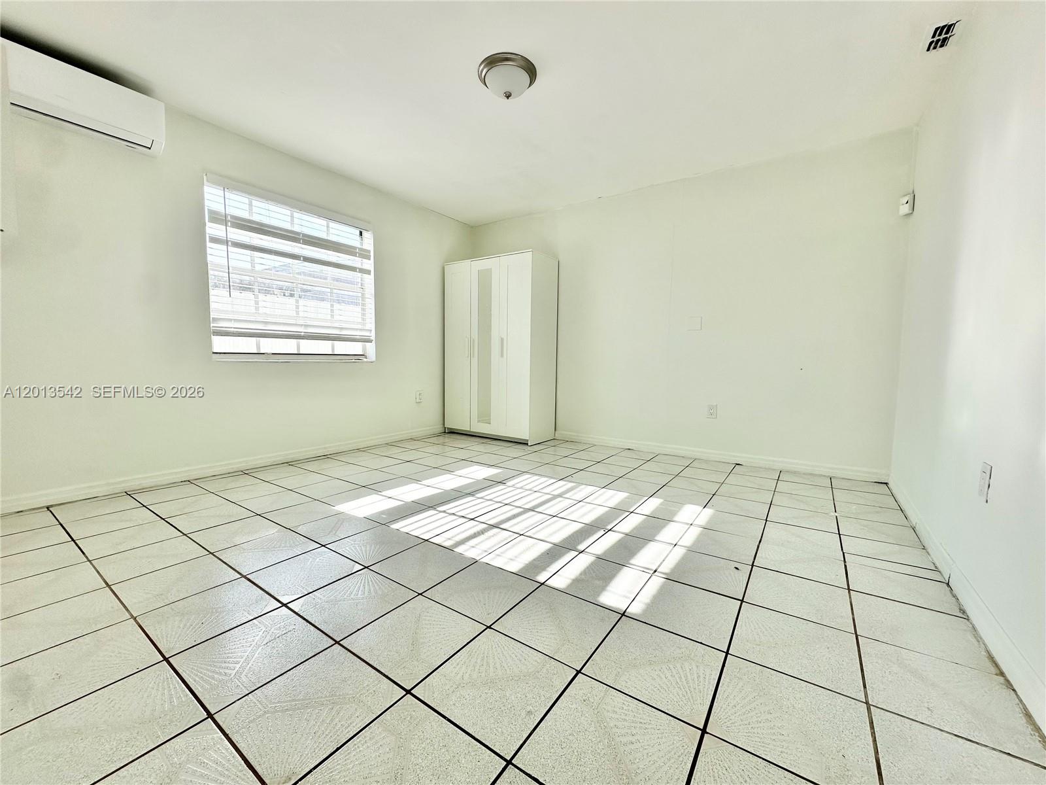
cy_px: 392
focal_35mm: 14
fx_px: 423
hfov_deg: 102.1
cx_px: 523
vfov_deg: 85.7
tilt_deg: -4.3
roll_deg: -0.9
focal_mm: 2.22
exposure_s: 1/622
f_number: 2.2
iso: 40
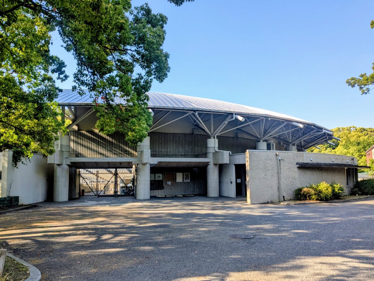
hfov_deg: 65.3
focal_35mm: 27
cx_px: 187
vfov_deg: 51.4
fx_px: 292
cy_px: 140
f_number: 1.73
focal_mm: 4.38
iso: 48
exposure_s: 1/1114
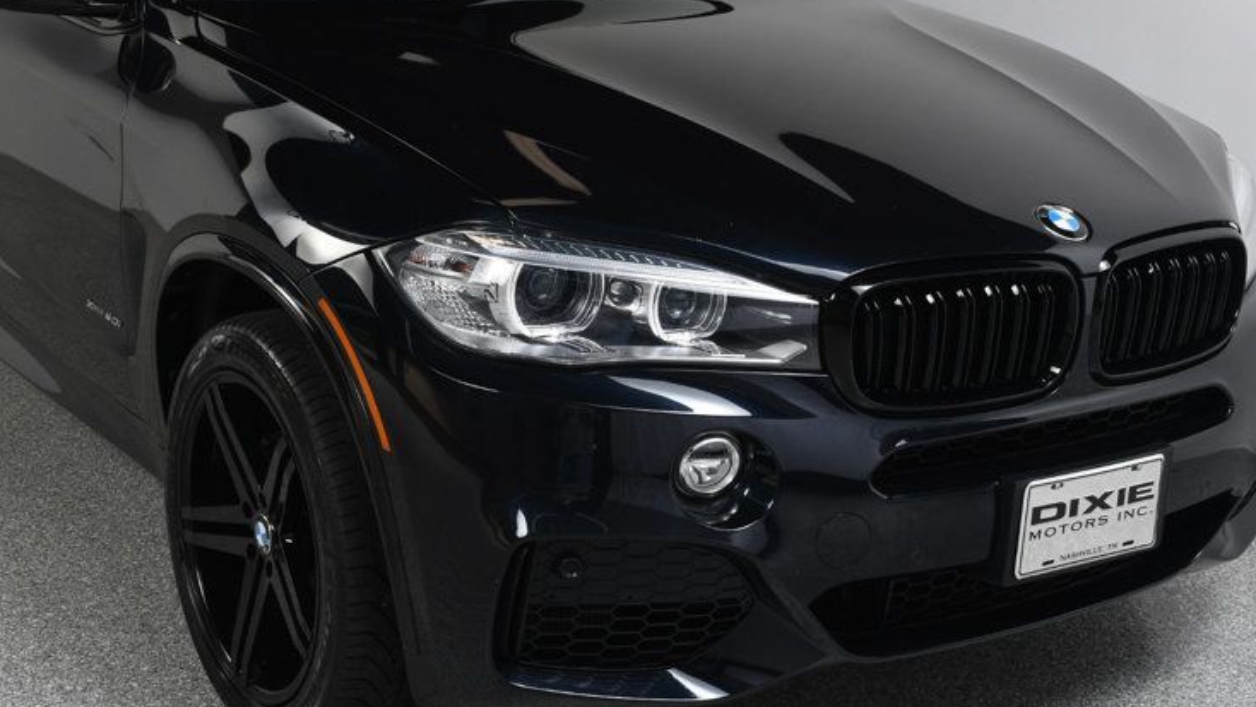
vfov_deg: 21.0
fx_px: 1898
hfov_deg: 36.5
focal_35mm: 57
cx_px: 517
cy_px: 245
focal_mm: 26
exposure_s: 1/160
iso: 100
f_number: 10
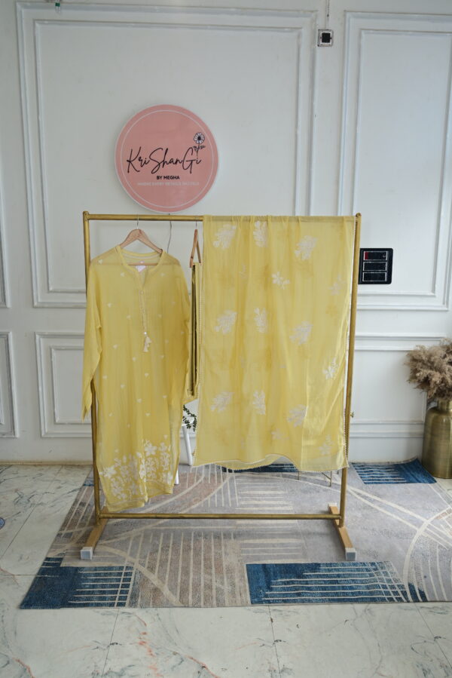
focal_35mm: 28
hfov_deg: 46.4
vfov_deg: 65.5
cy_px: 339
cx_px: 226
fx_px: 527
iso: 200
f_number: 6.3
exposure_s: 1/160
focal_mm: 28
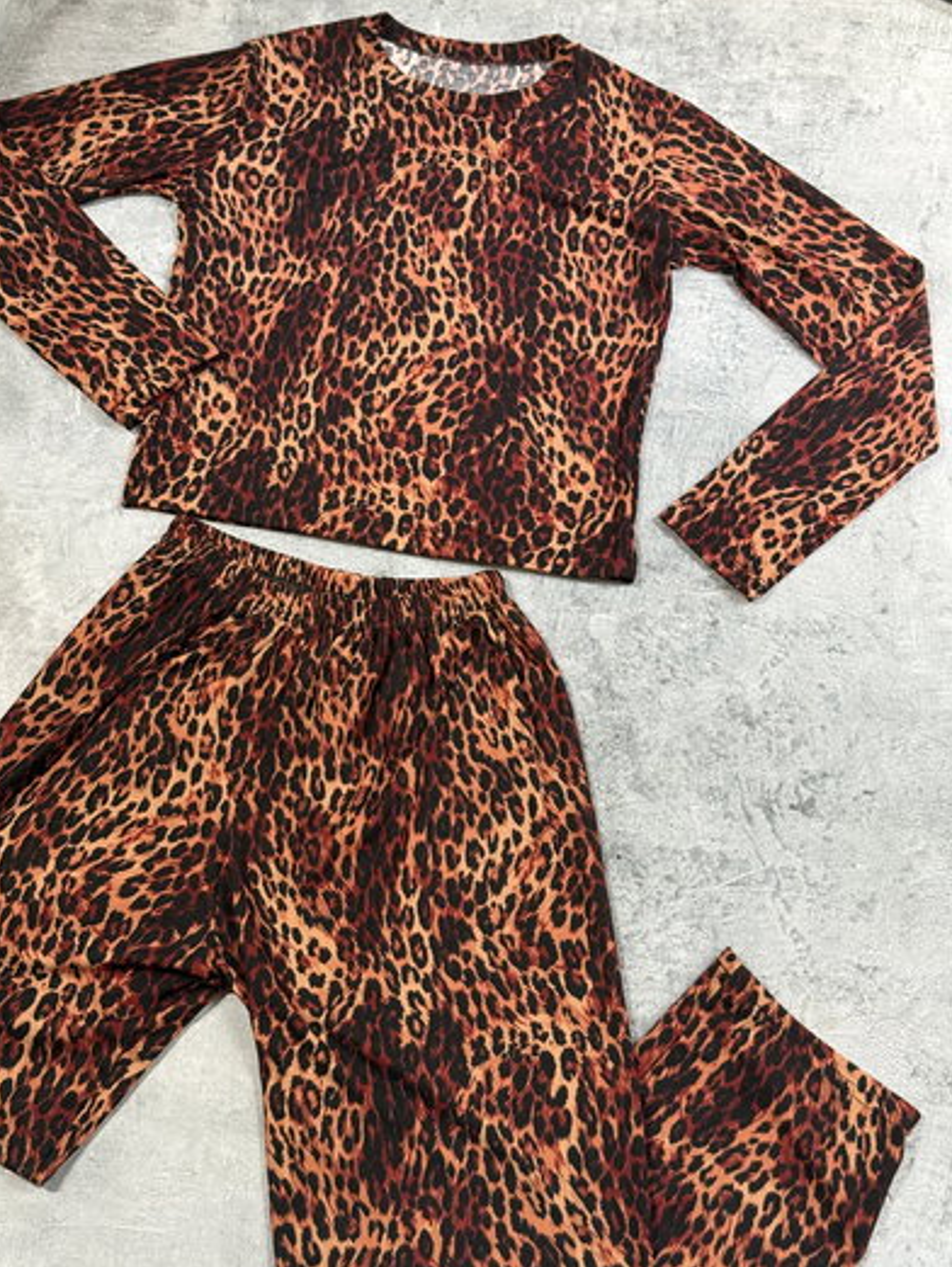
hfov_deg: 29.7
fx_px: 1795
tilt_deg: -66.2
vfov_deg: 38.9
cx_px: 474
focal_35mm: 49
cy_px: 623
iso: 250
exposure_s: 1/33
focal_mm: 6.76
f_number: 1.78
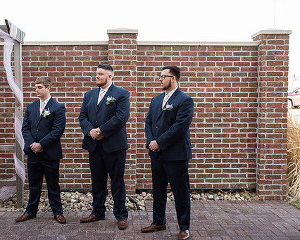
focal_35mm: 46
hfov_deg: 40.2
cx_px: 123
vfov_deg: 32.8
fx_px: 409
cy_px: 121
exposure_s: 1/200
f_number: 3.5
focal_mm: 36
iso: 250
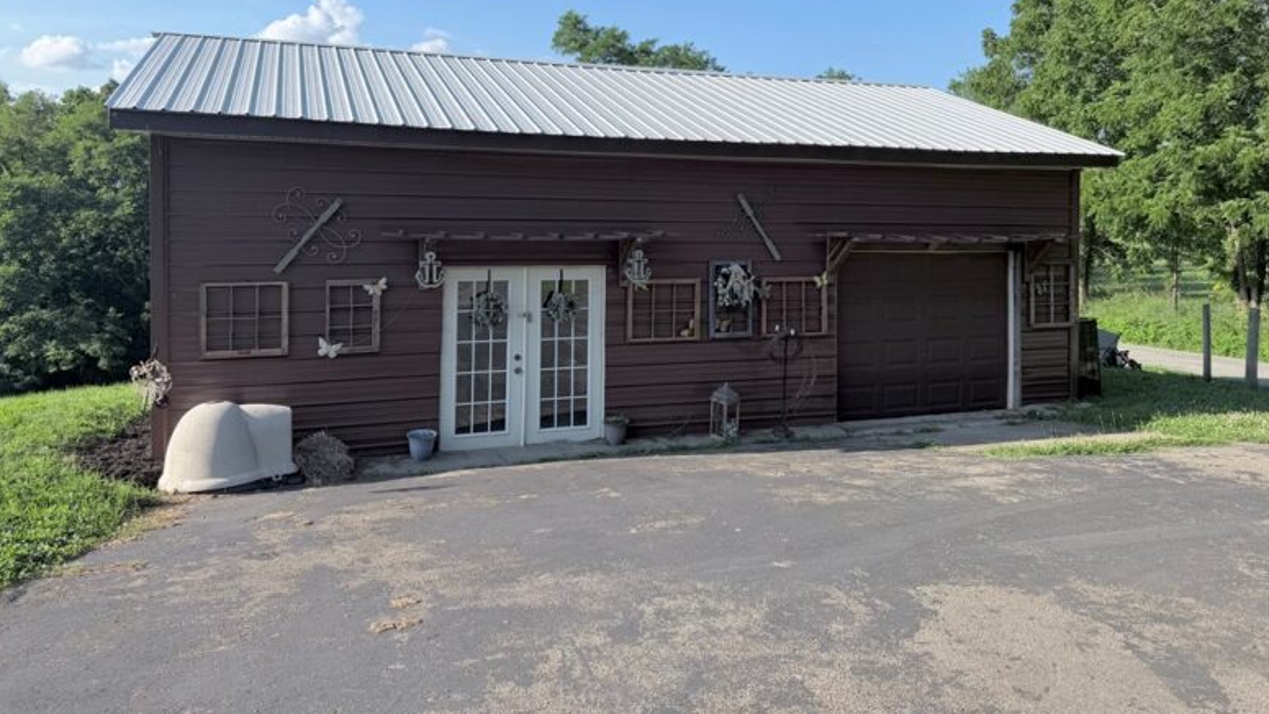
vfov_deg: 42.3
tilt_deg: -2.0
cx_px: 617
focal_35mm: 27
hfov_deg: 69.8
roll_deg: -0.6
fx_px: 909
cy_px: 234
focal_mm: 6.76
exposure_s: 1/3021
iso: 80
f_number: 1.78
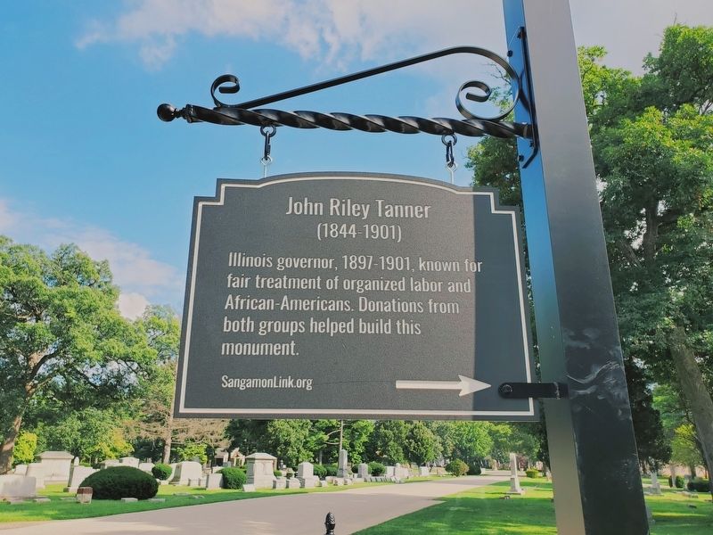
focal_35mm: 26
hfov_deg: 67.3
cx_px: 356
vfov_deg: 53.1
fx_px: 536
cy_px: 268
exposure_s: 1/714
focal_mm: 4.3
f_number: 2.4
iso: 50
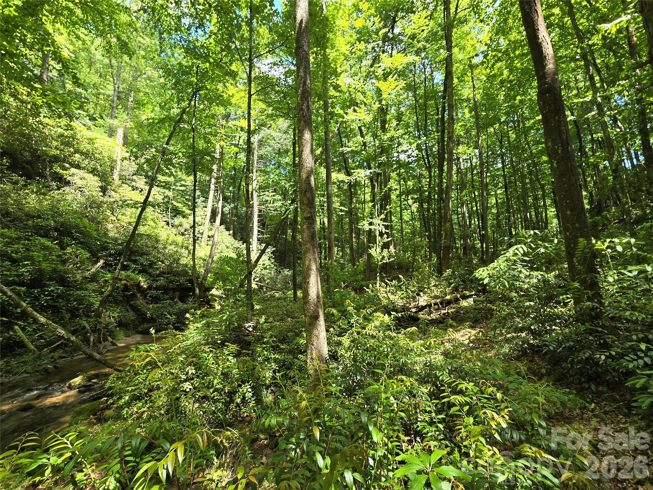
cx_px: 326
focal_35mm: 13
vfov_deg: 89.9
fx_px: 245
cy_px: 245
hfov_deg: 106.2
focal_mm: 2.2
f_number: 2.2
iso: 50
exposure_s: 1/120
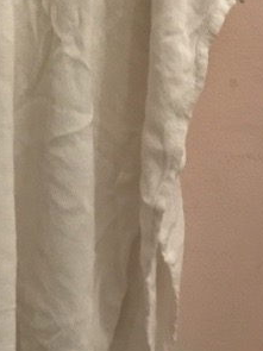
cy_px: 20
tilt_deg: -6.5
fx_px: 963
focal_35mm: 95
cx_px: -94
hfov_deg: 14.8
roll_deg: -0.9
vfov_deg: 20.2
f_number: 1.8
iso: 100
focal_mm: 3.99
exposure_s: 1/13
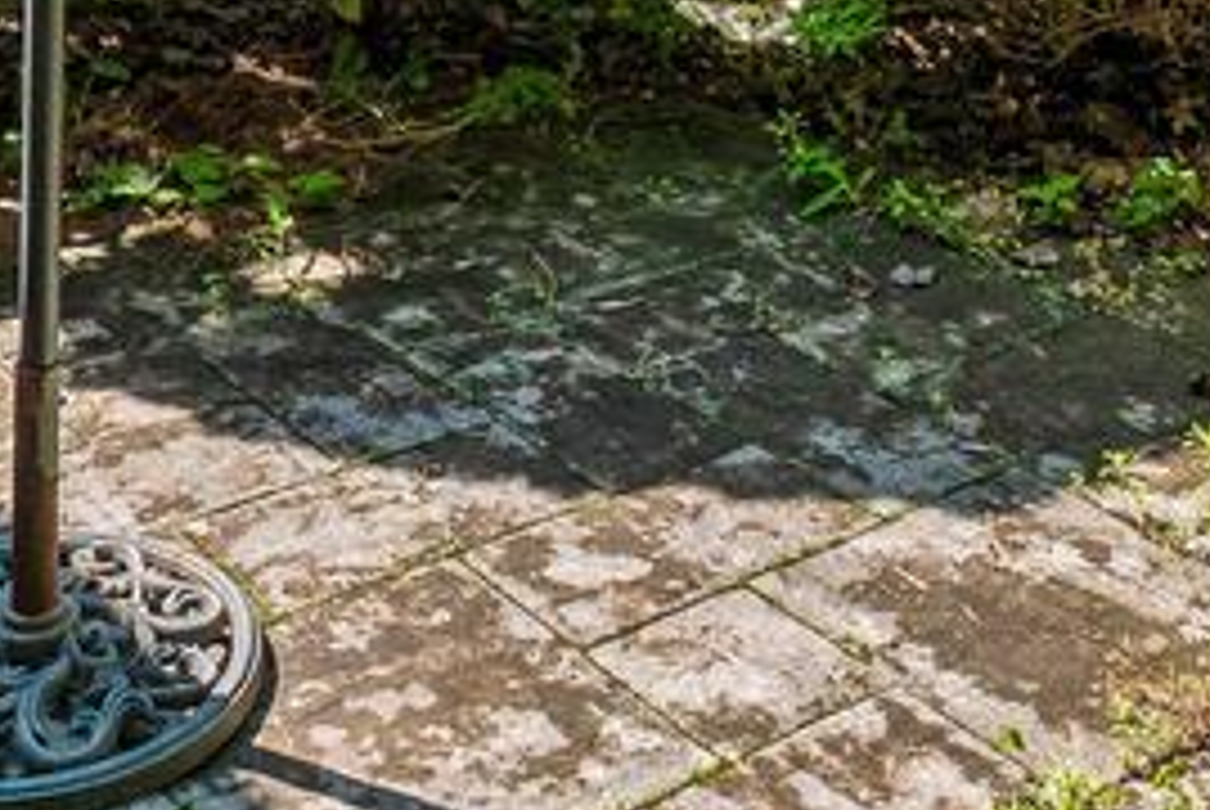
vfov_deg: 19.6
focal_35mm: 57
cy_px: -520
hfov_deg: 34.9
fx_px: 1918
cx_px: 486
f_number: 8
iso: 400
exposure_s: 1/400
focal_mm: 10
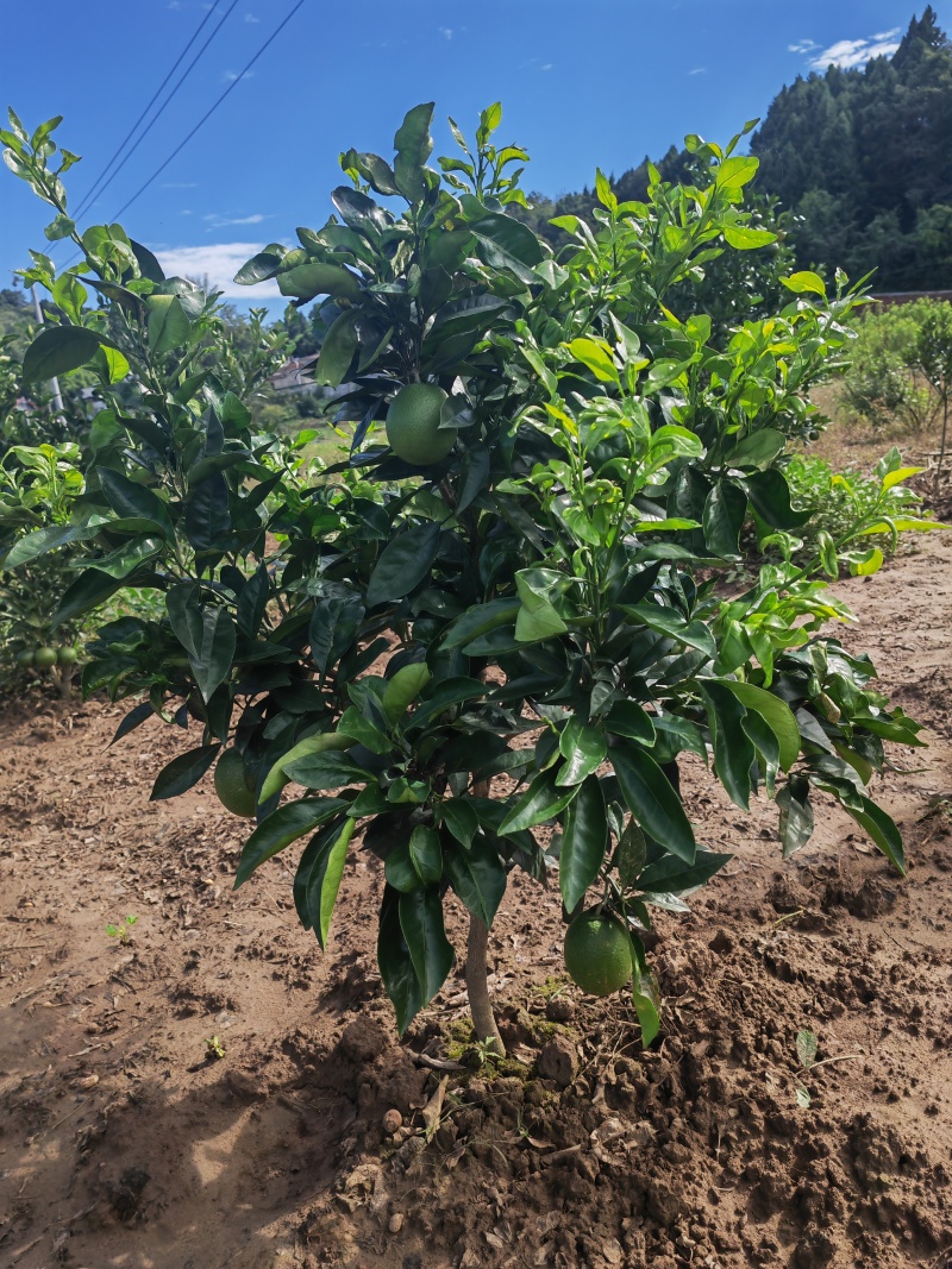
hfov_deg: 51.3
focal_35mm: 27
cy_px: 634
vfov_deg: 65.3
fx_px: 990
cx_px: 476
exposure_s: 1/1200
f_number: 1.8
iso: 50
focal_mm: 5.53
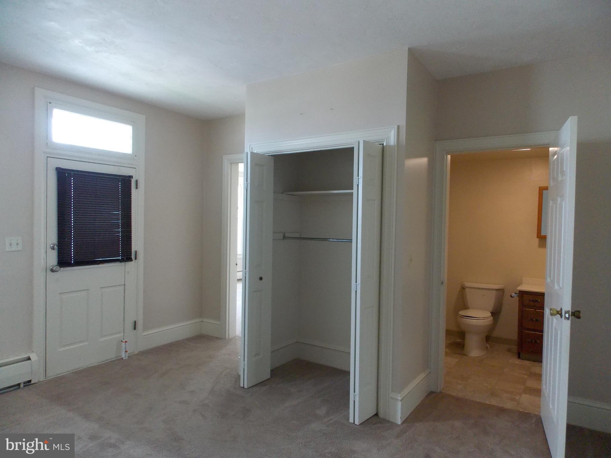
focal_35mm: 23
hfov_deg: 73.9
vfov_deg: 58.9
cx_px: 306
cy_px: 229
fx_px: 406
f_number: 3.1
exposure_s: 1/30
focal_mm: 4
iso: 320
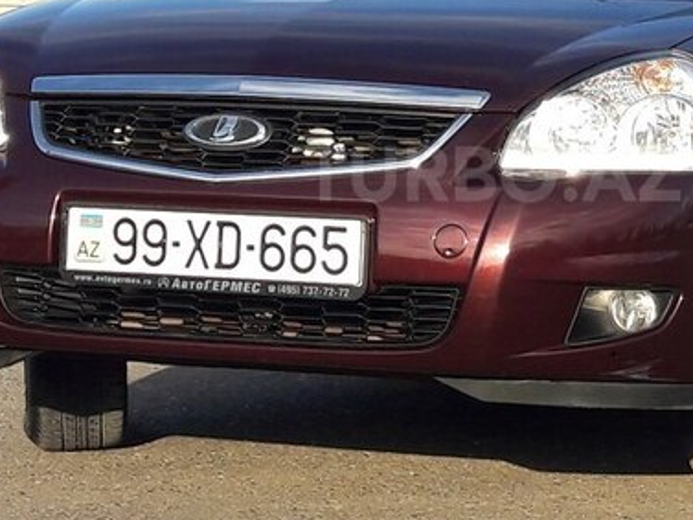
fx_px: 981
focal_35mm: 49
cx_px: 493
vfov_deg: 29.5
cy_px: 174
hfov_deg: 38.2
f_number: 1.9
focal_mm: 3.7
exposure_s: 1/966
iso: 40
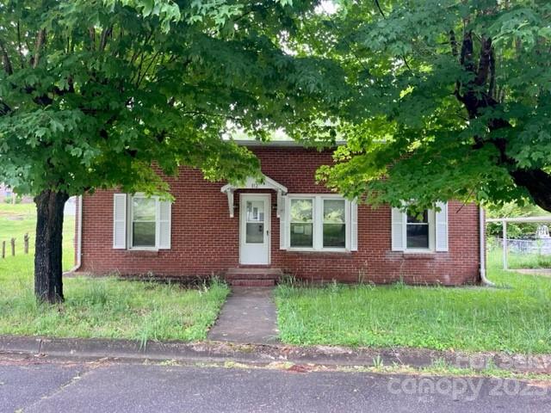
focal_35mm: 26
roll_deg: +0.0
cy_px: 206
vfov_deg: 53.1
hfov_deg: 67.3
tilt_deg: +2.8
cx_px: 276
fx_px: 414
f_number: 1.6
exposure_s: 1/172
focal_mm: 5.1
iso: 64
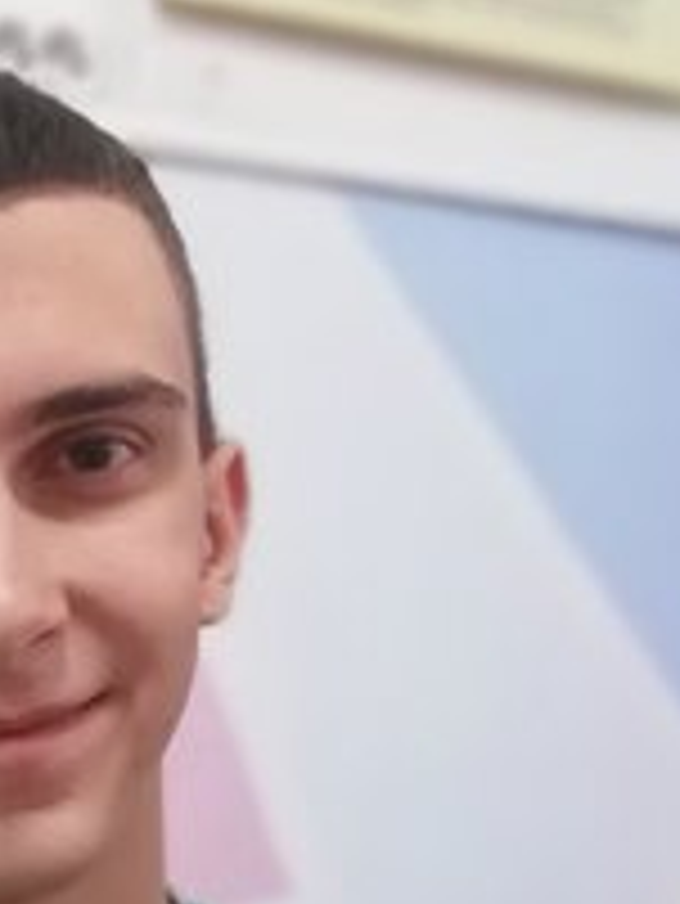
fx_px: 1805
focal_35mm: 69
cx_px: 18
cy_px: 780
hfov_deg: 20.7
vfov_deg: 27.3
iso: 250
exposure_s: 1/33.3
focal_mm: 3.46
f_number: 4
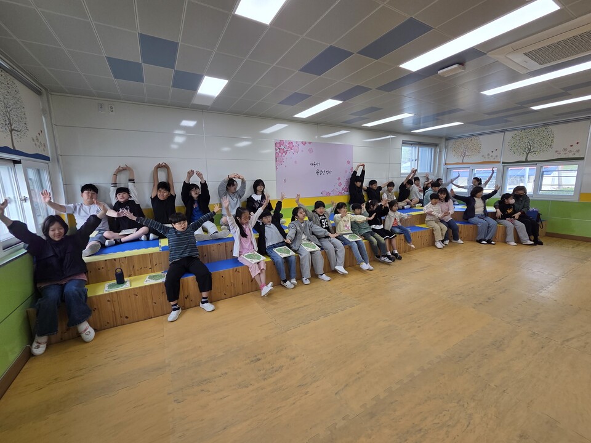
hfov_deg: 106.2
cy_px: 222
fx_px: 222
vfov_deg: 89.9
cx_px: 296
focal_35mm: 13
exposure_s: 1/120
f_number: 2.2
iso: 50
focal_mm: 2.2
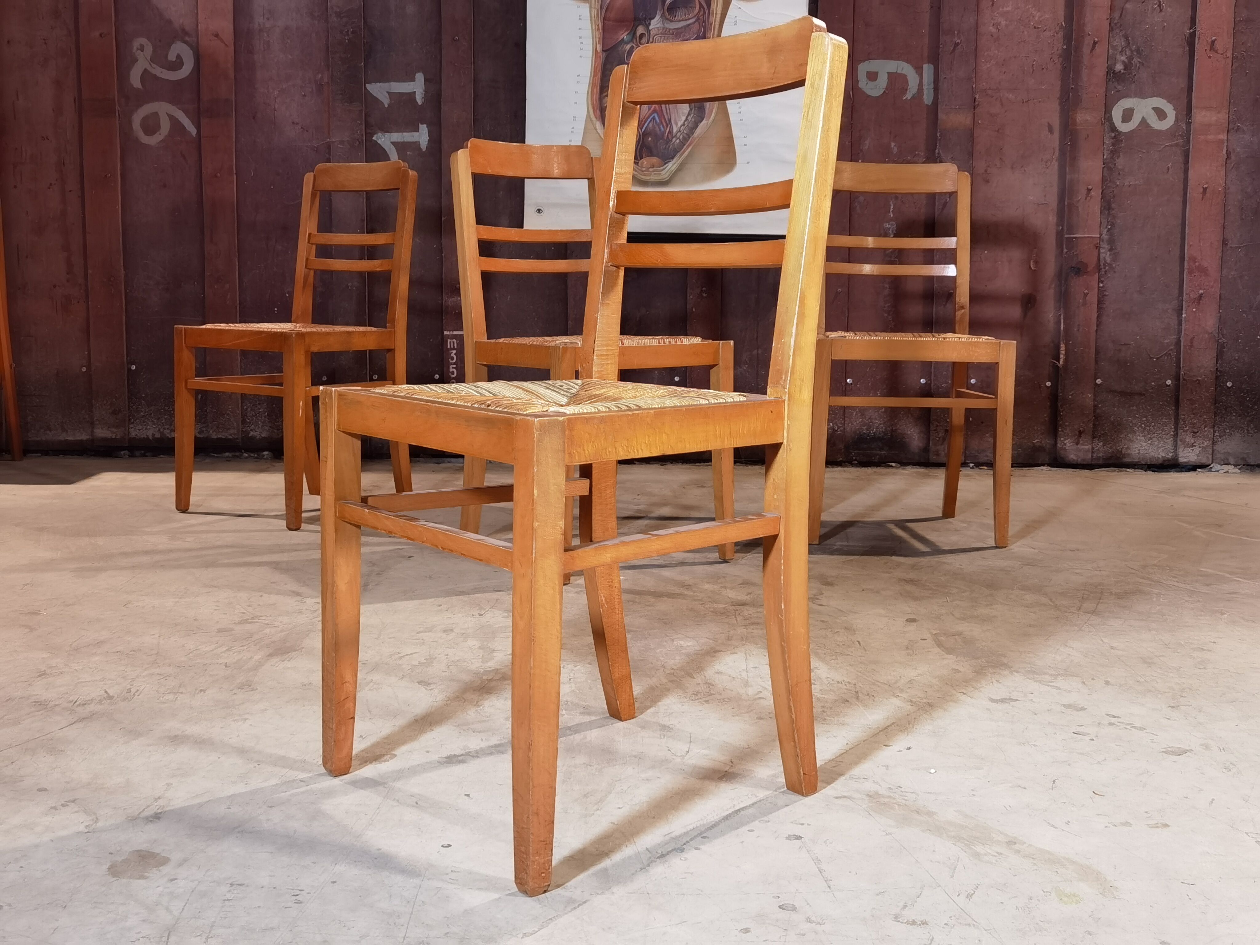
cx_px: 630
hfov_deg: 49.0
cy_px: 472
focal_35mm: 38
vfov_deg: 37.7
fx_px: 1383
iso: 250
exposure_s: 1/50
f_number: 1.9
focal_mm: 6.71
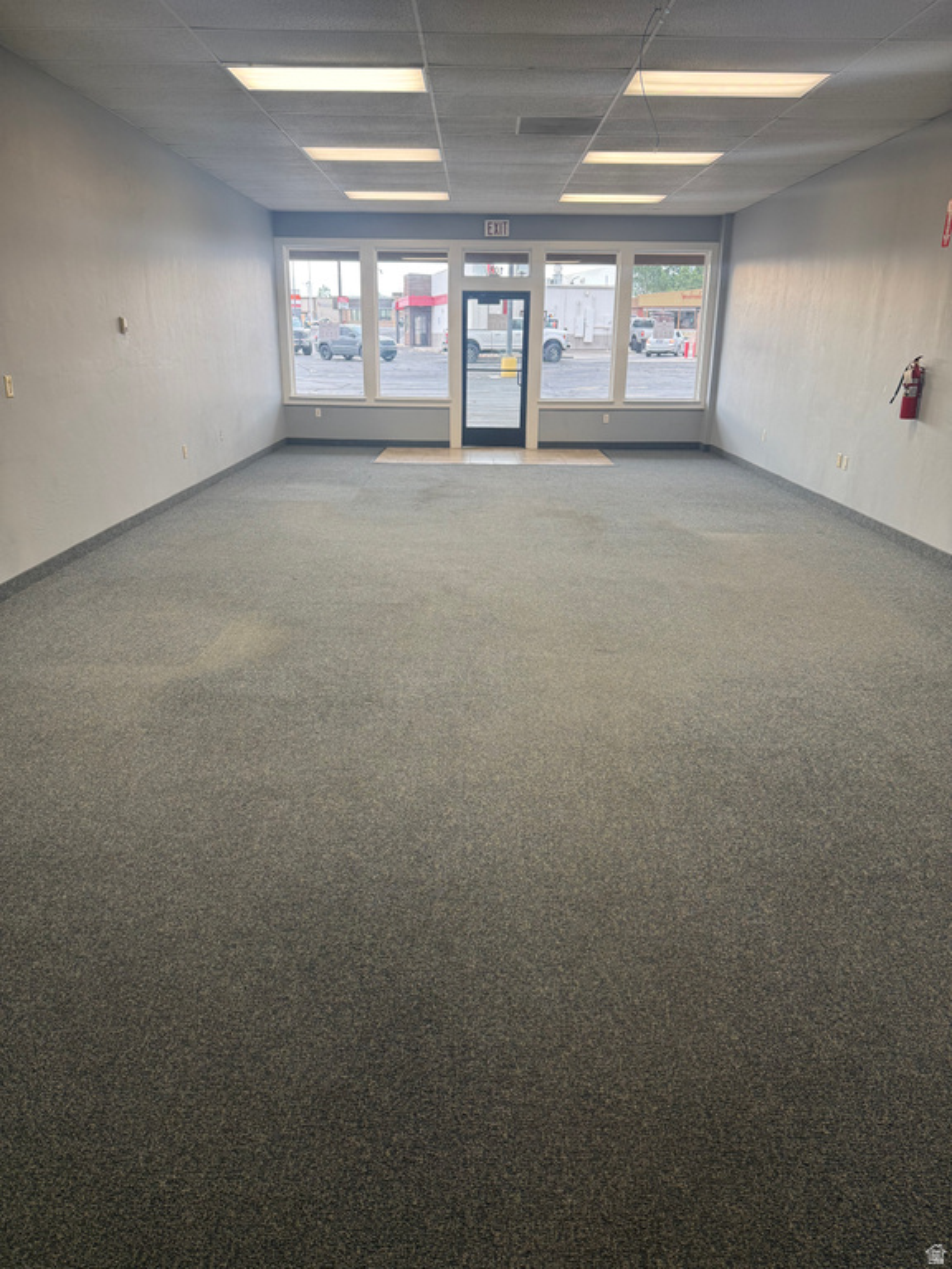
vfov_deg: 71.6
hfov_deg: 56.8
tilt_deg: -19.0
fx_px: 880
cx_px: 476
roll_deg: -1.8
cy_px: 634
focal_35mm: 24
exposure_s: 1/120
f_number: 1.78
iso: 125
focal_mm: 6.76
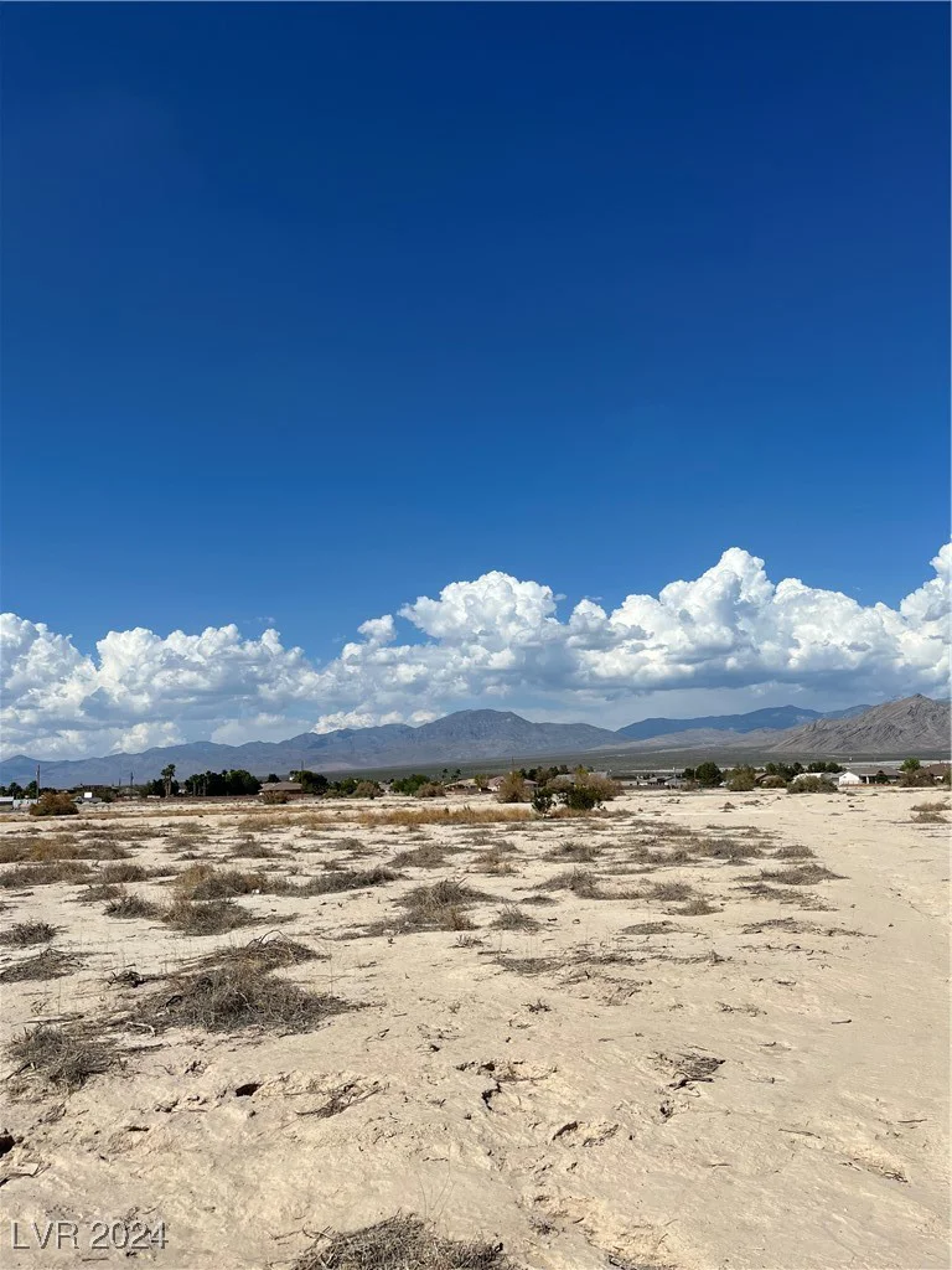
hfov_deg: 53.1
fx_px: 953
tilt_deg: +9.4
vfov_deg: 67.3
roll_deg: +1.5
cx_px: 476
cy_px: 635
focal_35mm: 26
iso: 50
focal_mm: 5.1
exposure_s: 1/7874
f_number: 1.6
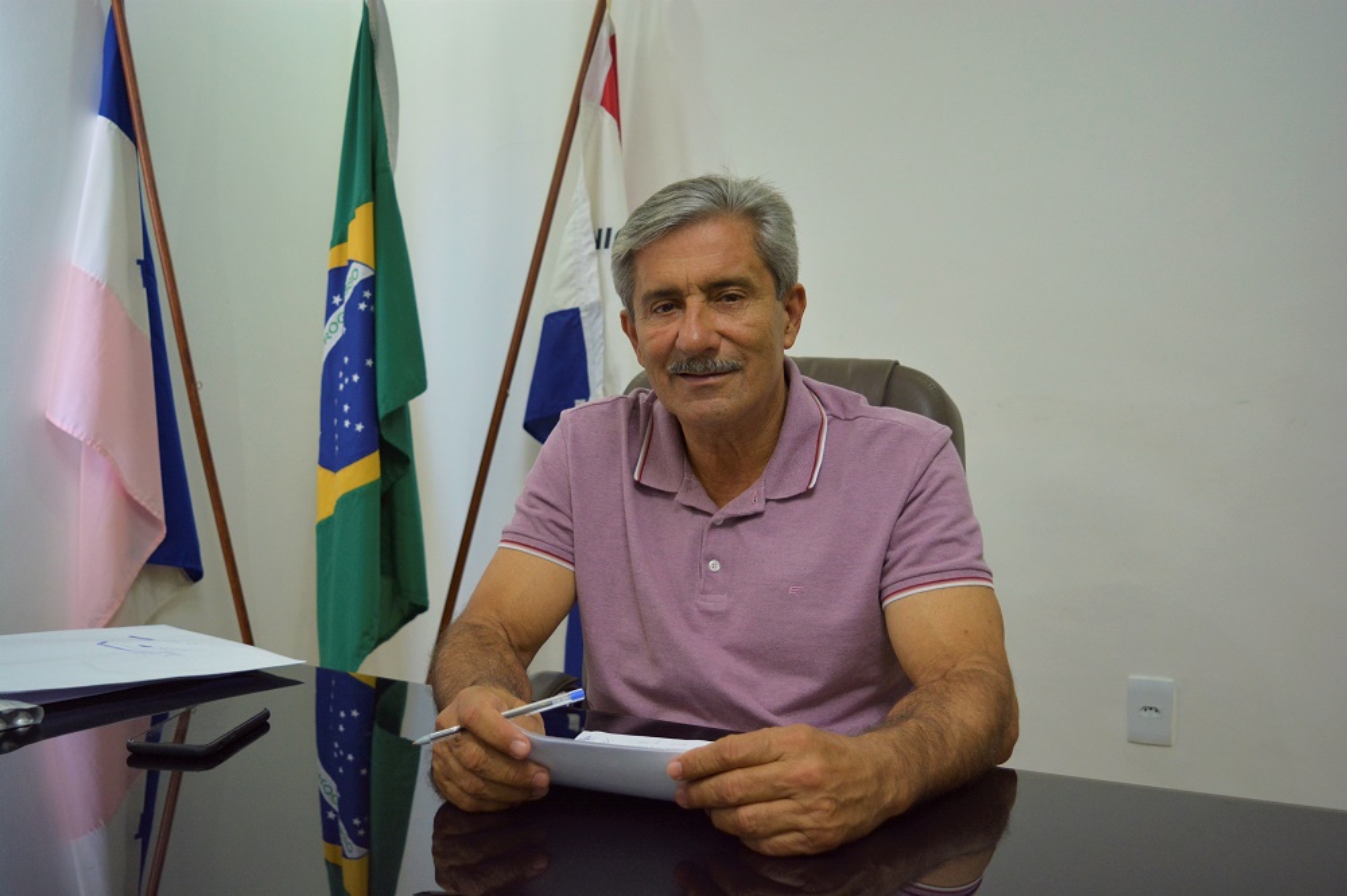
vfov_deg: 39.9
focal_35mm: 33
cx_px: 674
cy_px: 448
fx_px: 1234
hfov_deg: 57.2
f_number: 3.8
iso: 900
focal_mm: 22
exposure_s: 1/30
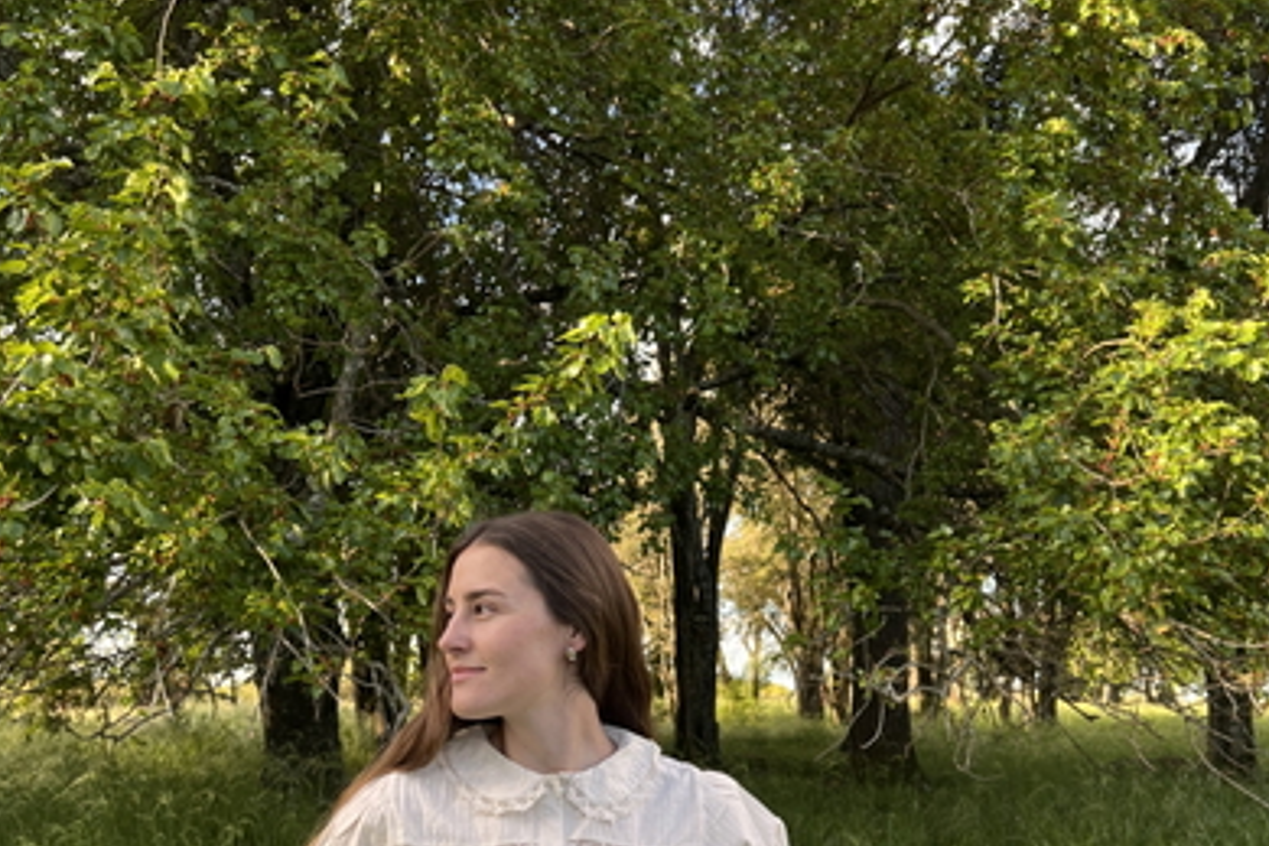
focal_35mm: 37
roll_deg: +0.6
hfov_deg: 51.9
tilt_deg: +5.1
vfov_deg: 35.4
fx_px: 1304
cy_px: 594
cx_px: 625
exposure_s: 1/404
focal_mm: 5.7
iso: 50
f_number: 1.5
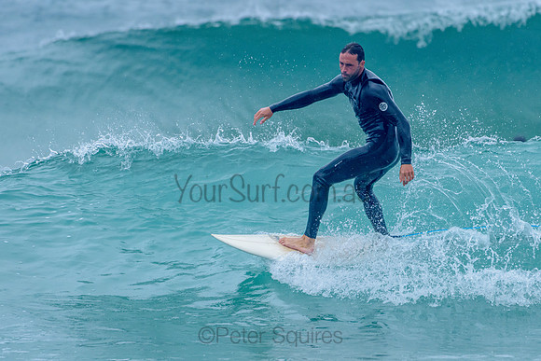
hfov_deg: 3.3
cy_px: 217
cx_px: 299
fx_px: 9435
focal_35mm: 628
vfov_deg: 2.2
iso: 800
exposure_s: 1/2000
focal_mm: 500
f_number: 5.6
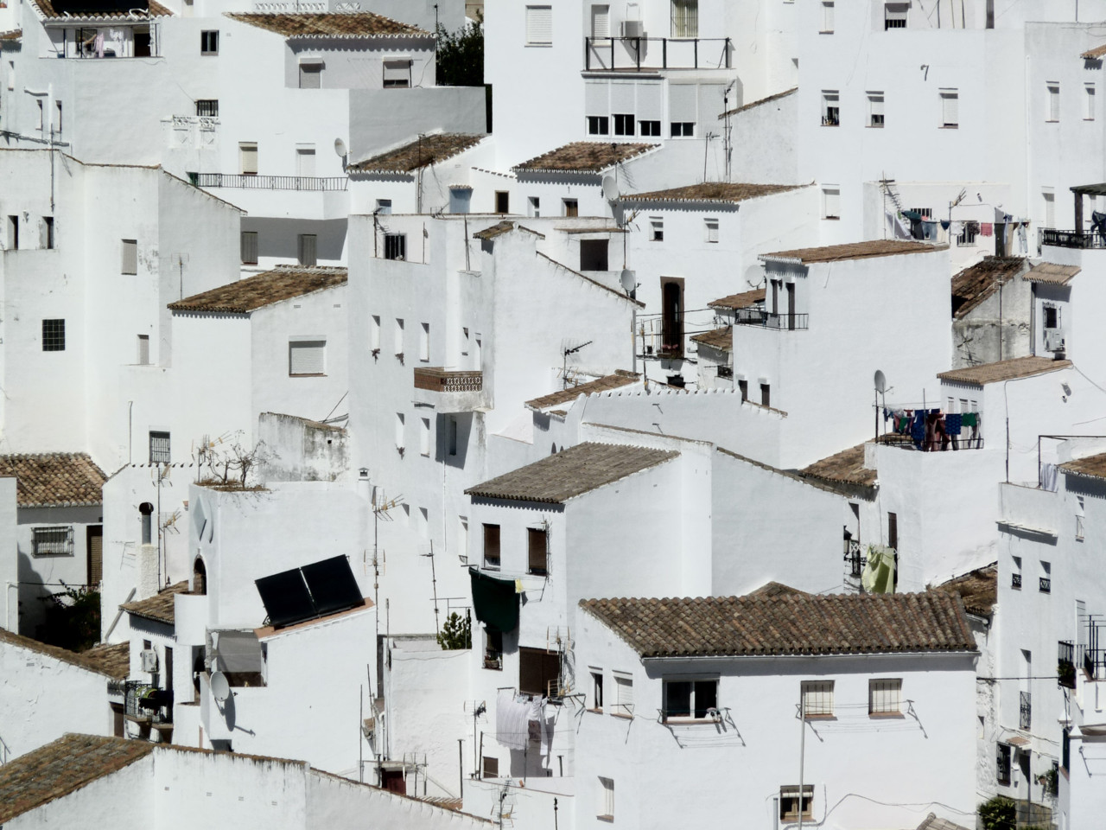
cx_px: 553
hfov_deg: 6.1
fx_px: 10352
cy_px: 415
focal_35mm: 324
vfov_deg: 4.6
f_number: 8
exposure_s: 1/800
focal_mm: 57.6
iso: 80
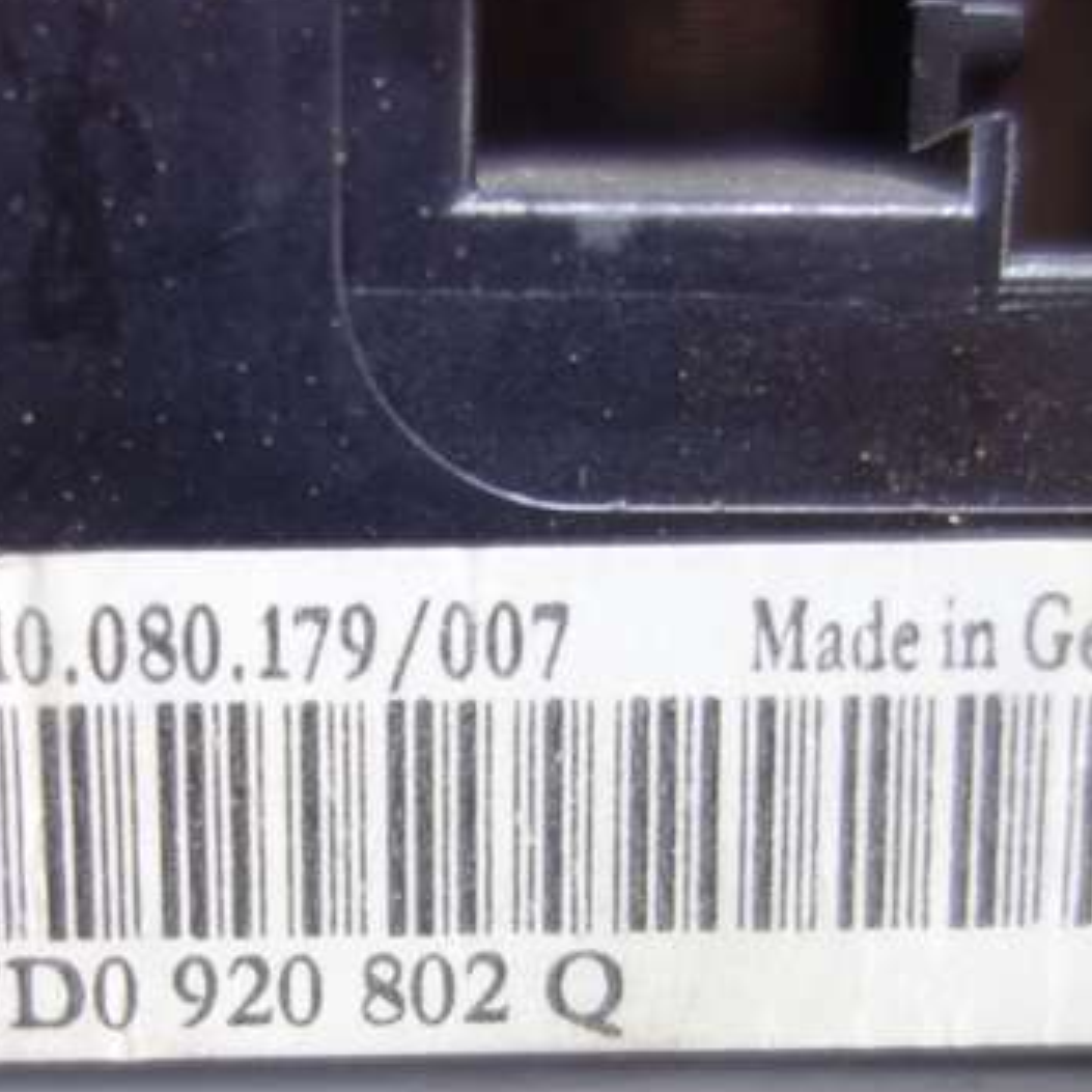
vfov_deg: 32.4
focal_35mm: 52
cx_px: 376
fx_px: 1856
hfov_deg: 32.6
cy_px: 775
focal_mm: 10.4
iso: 125
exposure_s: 1/30
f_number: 1.8
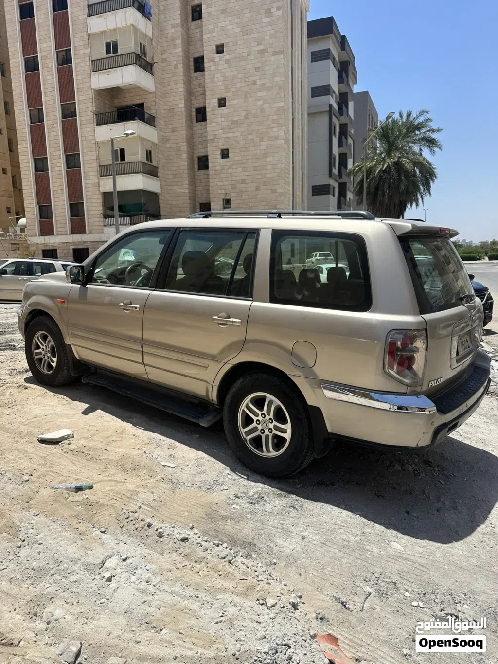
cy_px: 332
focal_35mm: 24
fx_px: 460
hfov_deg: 56.8
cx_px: 249
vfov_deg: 71.6
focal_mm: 6.86
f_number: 1.78
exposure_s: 1/6211
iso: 80
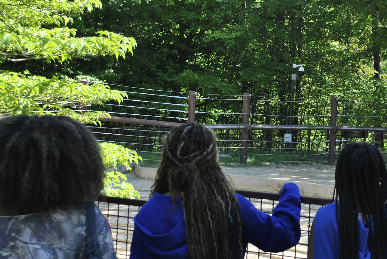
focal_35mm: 92
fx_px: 990
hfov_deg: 21.9
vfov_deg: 14.9
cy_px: 99
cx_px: 286
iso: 100
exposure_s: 1/250
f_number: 4.2
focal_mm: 26
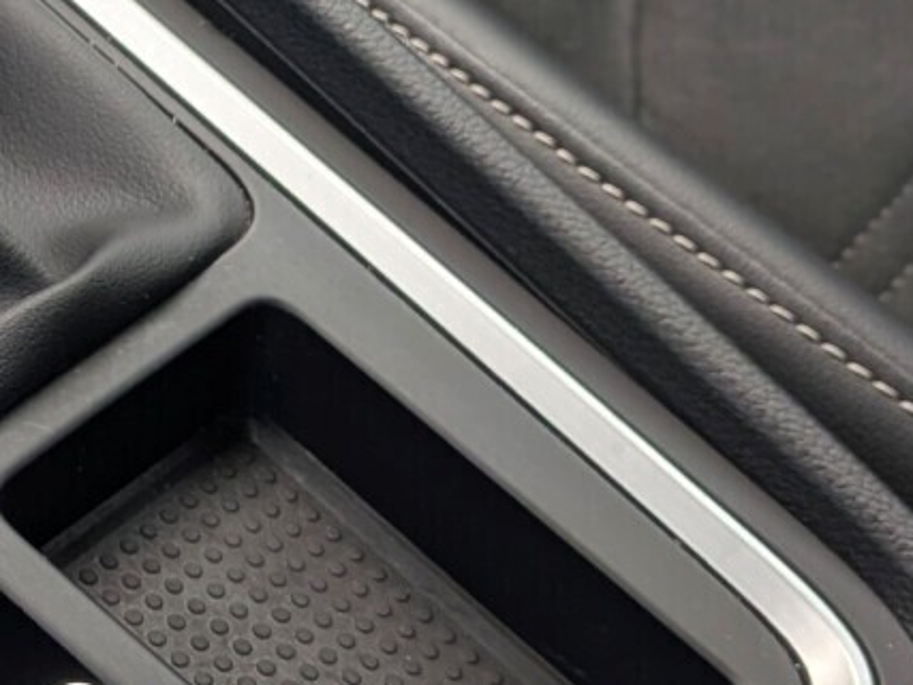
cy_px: 218
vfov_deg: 16.4
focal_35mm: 90
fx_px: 2373
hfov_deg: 19.9
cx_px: -291
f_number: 1.7
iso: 30
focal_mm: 4.53
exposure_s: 1/204
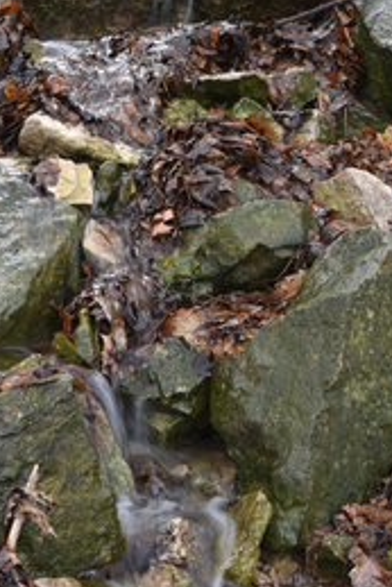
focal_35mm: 86
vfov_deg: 23.4
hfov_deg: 15.1
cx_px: -123
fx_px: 1403
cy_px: 136
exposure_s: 1/4
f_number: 9
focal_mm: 29
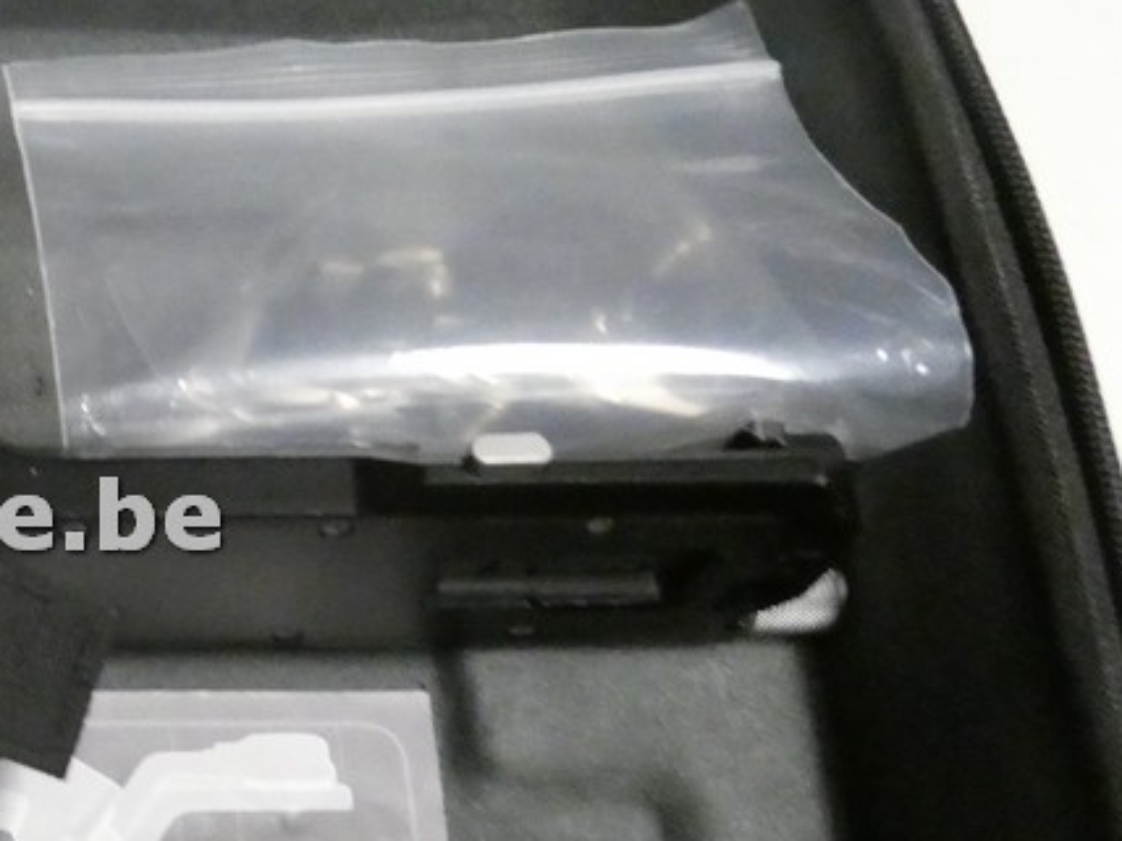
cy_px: 516
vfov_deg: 24.0
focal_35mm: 61
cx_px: -207
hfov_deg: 27.9
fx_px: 1977
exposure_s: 1/50
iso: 1600
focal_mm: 4.3
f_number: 3.3
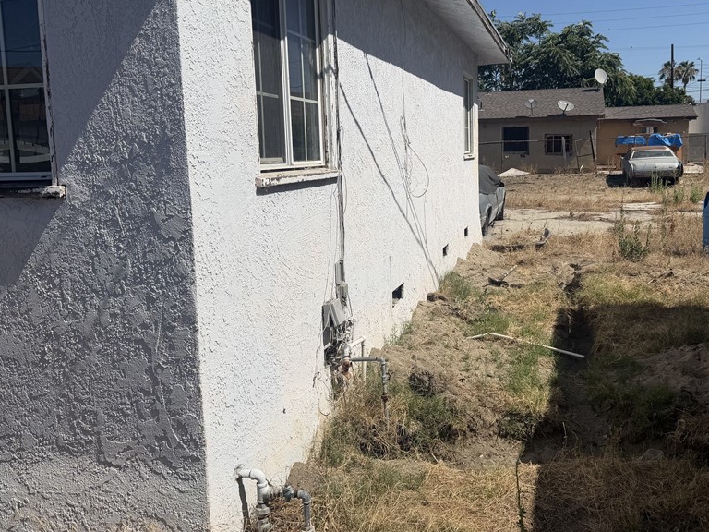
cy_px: 214
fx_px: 655
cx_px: 423
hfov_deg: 56.4
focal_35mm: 32
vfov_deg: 43.9
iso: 80
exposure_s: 1/10309
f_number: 1.78
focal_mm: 6.76
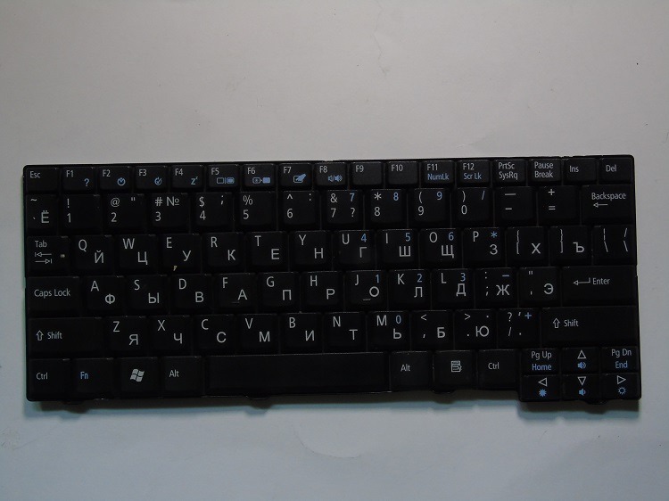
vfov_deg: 35.9
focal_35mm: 40
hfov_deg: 46.8
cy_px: 250
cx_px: 334
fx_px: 773
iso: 200
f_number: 6.5
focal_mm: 7.1
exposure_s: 1/20
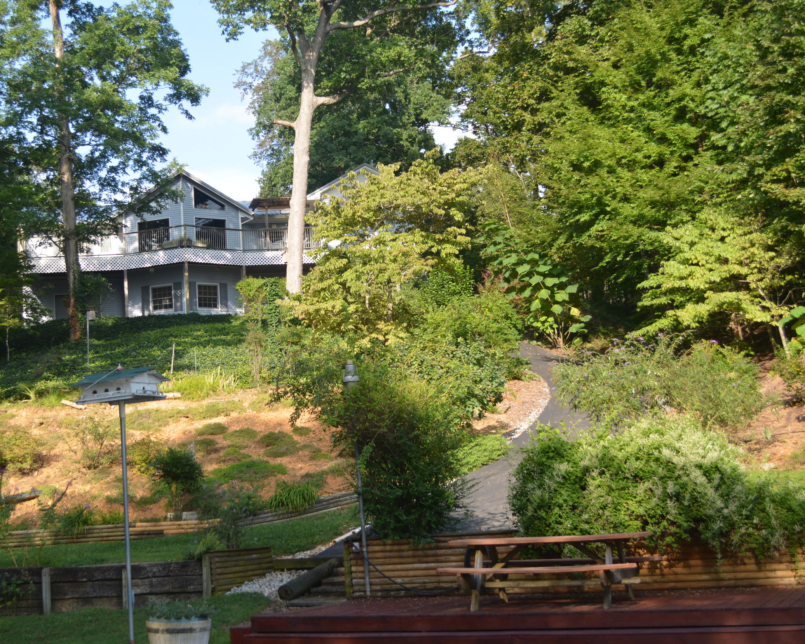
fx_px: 1263
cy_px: 279
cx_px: 236
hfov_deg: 34.8
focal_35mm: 53
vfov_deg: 28.6
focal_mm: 26
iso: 100
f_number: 5
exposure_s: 1/200
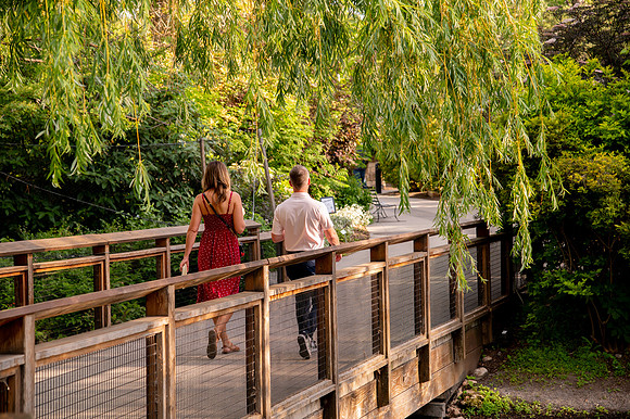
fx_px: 1456
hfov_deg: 24.4
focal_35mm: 83
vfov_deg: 16.4
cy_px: 209
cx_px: 312
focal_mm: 82
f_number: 5
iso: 500
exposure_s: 1/320
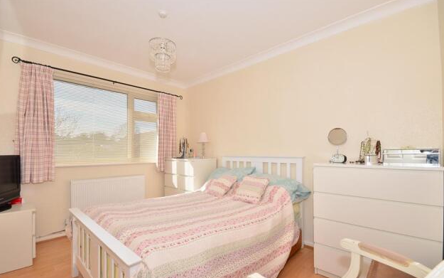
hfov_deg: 97.8
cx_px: 217
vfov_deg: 71.1
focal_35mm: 16
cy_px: 151
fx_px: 194
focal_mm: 10
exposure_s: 1/200
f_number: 11
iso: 200
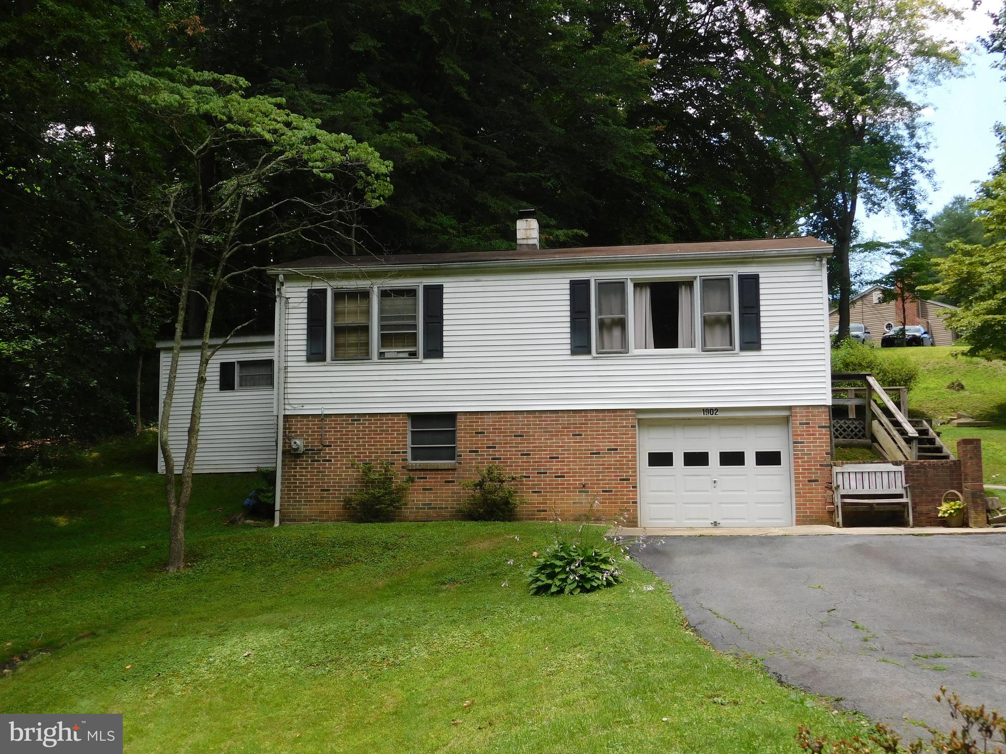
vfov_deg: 36.0
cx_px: 503
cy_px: 377
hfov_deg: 46.8
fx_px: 1162
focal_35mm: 40
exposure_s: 1/320
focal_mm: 7.1
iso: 125
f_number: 3.6
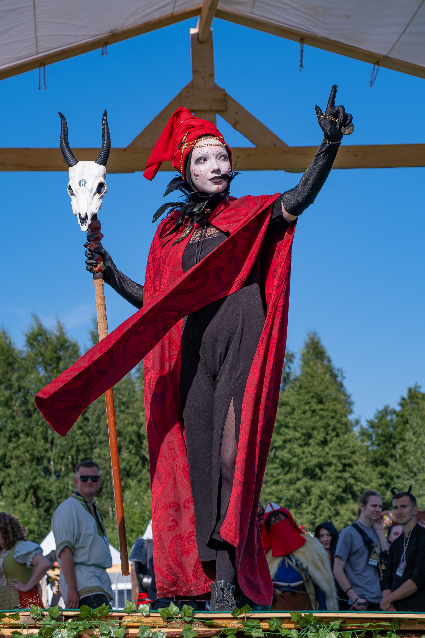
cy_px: 319
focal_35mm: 93
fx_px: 1647
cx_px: 241
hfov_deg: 14.7
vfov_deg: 21.9
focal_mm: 41.4
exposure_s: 1/1600
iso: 160
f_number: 4
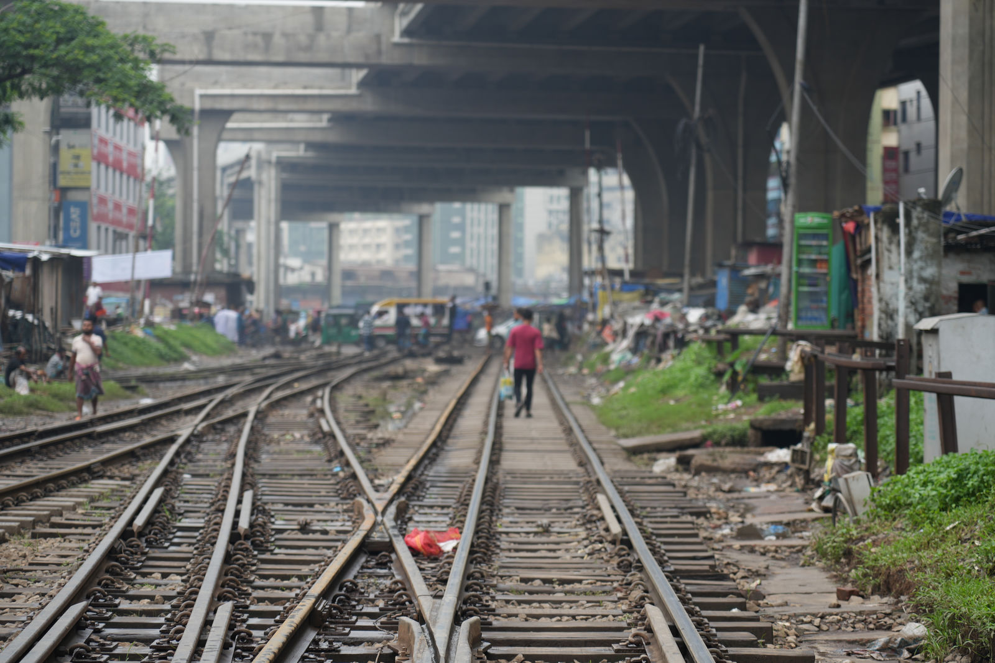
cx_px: 498
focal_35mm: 105
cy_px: 332
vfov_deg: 13.0
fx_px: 2902
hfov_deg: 19.5
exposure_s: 1/160
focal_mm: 105
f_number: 4
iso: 125
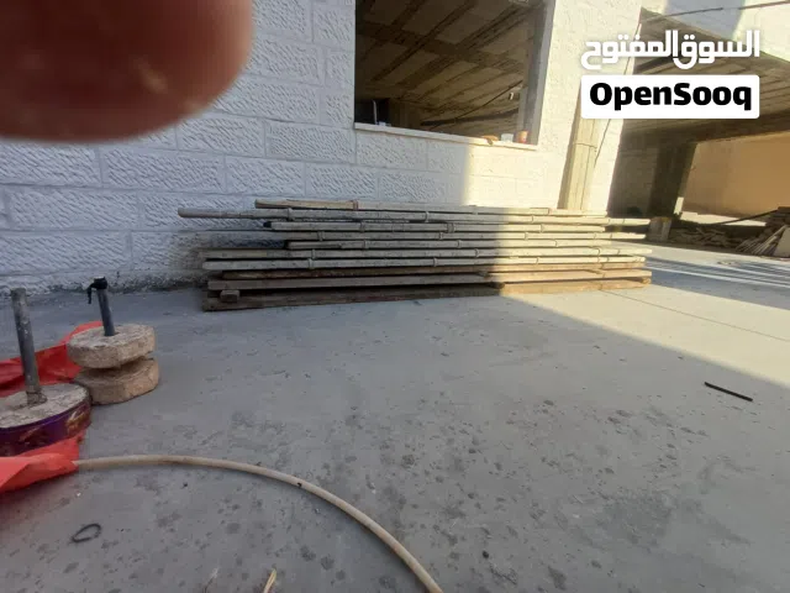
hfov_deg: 94.5
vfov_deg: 78.1
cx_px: 395
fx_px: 365
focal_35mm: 16
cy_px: 296
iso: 40
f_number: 2.2
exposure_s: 1/754
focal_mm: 1.64
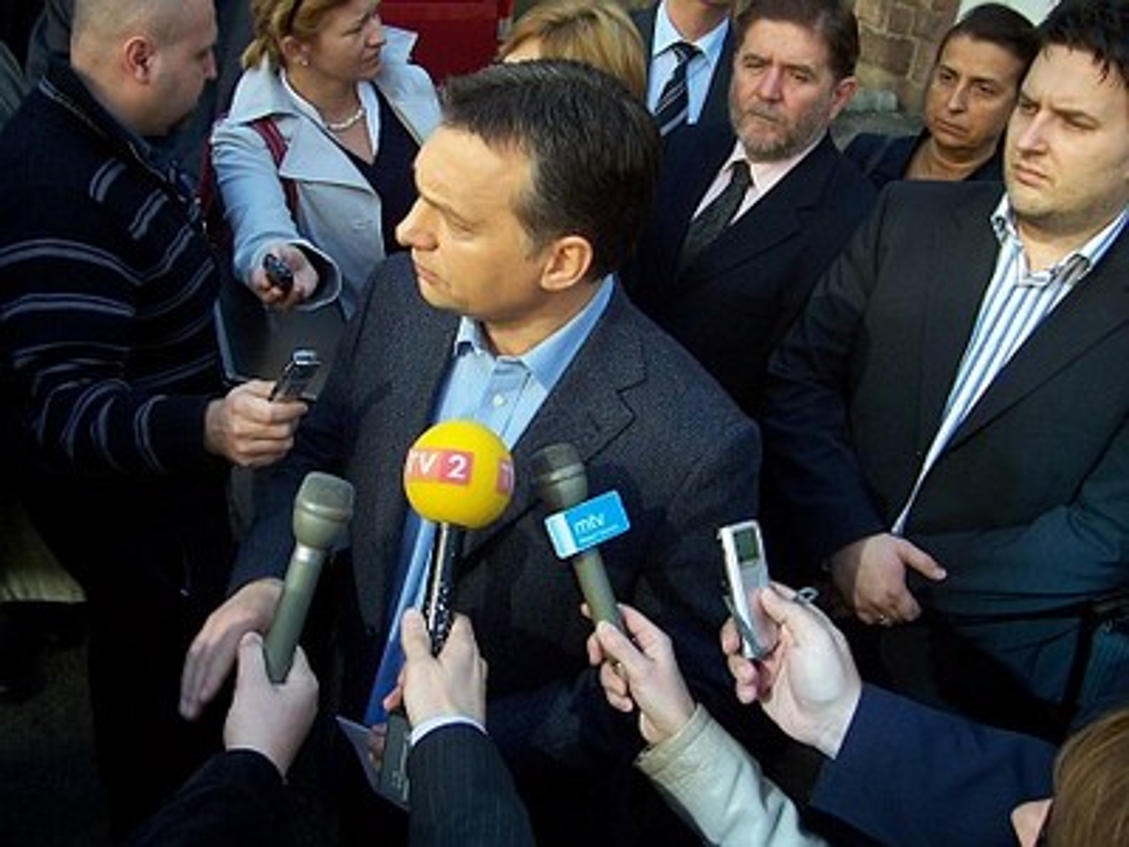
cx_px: 564
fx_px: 1109
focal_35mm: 34
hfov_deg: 54.0
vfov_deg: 41.8
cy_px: 424
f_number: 2.7
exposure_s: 1/250
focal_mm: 5.6
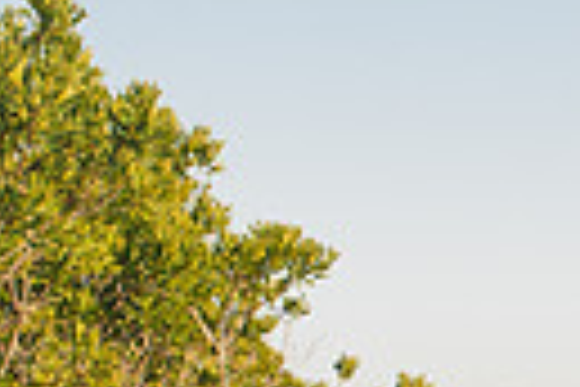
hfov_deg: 10.5
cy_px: 695
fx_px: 2916
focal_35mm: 181
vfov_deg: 7.4
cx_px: 1104
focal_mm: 35
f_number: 5.6
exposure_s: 1/500
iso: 160
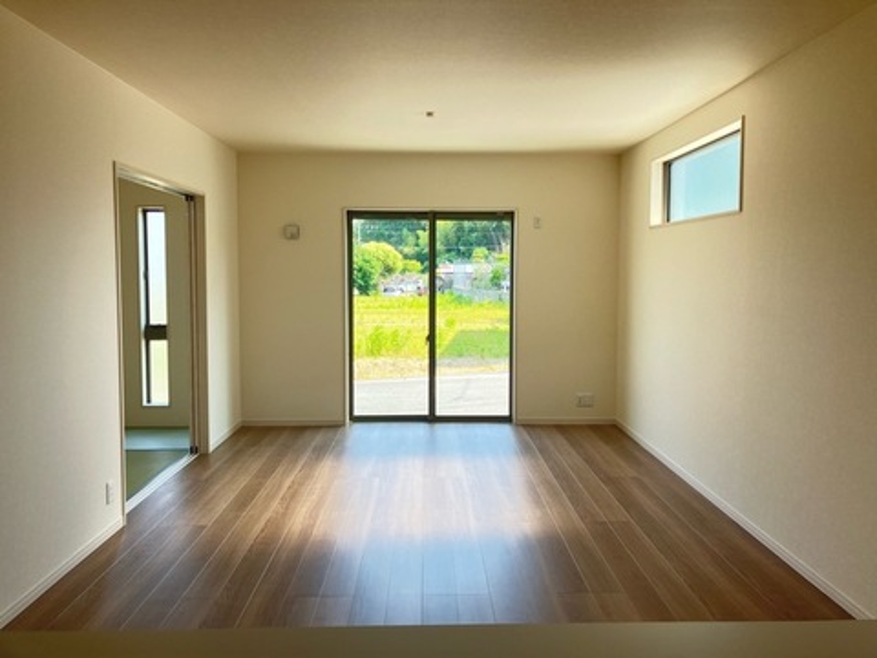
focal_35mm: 28
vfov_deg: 49.7
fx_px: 709
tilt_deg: -3.8
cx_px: 438
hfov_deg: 63.4
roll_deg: -0.3
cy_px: 329
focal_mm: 3.99
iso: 32
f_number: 1.8
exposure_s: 1/121
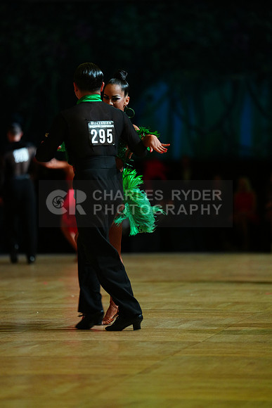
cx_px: 136
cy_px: 204
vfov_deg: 10.3
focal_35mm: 200
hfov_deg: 6.9
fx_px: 2265
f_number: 2.8
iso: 2000
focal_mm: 200
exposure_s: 1/320
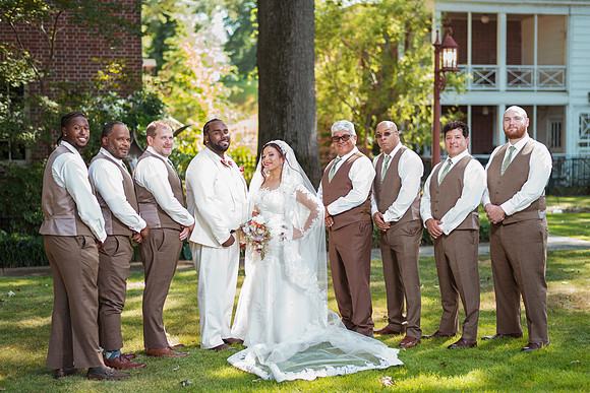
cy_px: 196
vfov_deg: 23.4
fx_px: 951
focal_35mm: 58
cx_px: 295
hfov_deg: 34.5
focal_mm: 58
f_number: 2
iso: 50
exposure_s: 1/200
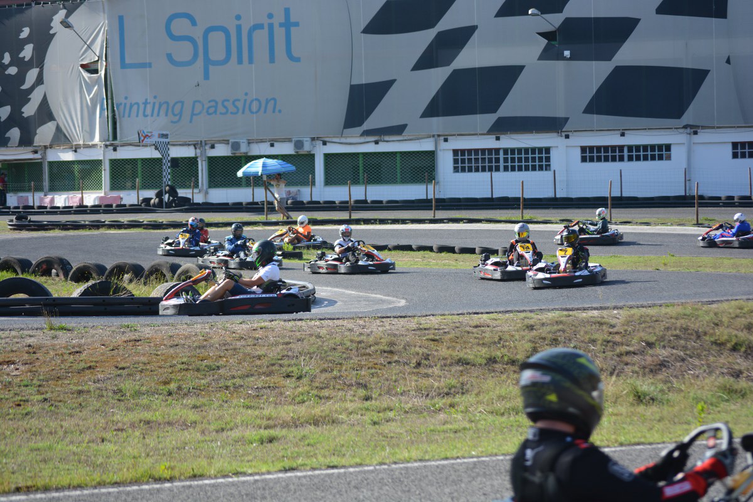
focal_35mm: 99
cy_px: 251
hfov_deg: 20.6
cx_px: 376
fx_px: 2071
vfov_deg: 13.8
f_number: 5
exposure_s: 1/1250
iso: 400
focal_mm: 66
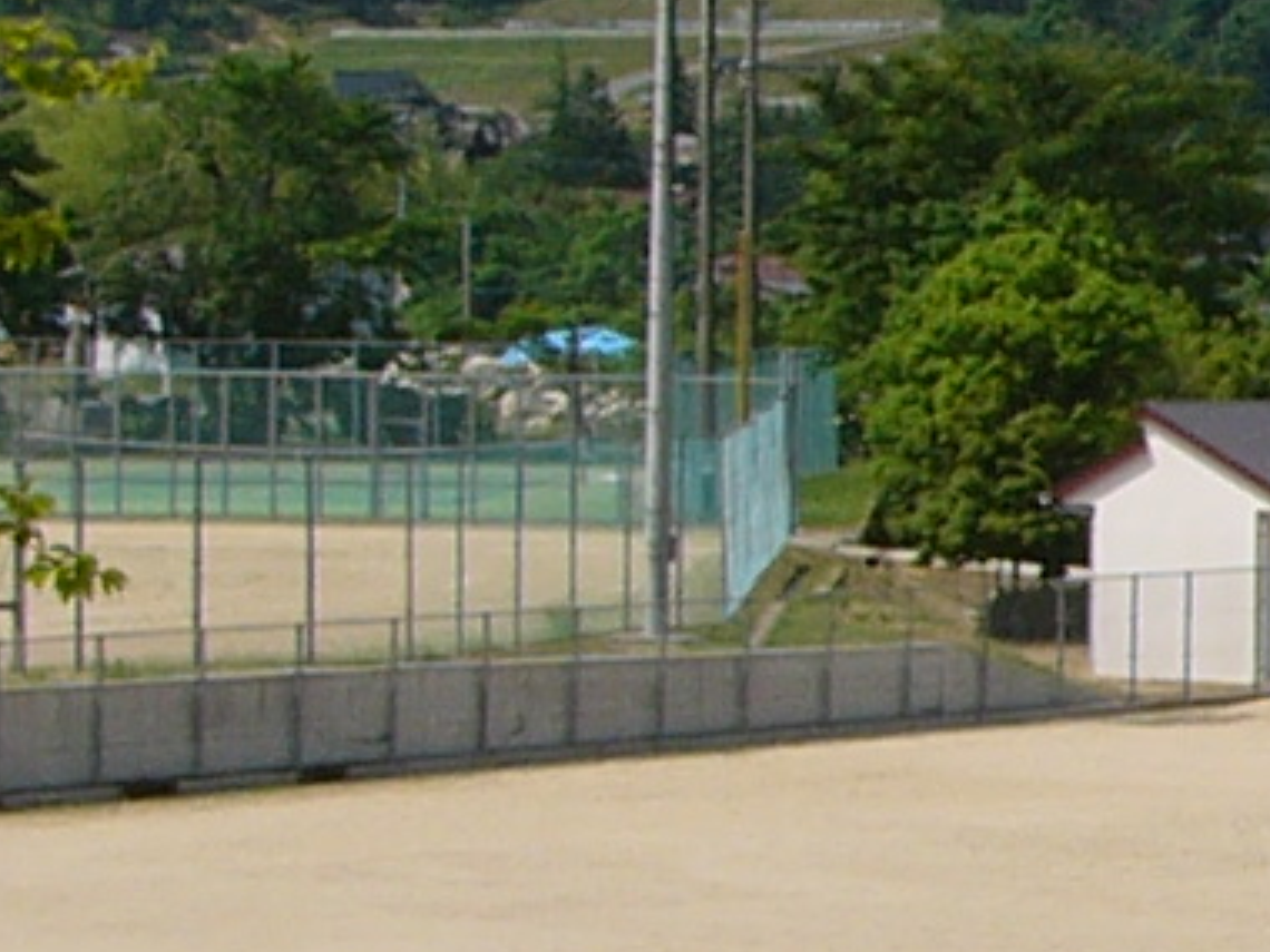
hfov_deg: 8.5
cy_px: 384
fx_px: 7998
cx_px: 2754
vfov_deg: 6.8
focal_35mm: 218
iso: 50
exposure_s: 1/500
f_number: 5.6
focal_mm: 6
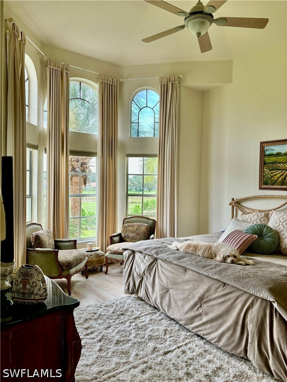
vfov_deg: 67.3
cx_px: 144
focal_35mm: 26
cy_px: 191
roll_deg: -0.7
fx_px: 287
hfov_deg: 53.1
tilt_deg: -1.9
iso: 40
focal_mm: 5.96
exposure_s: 1/138
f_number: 1.6
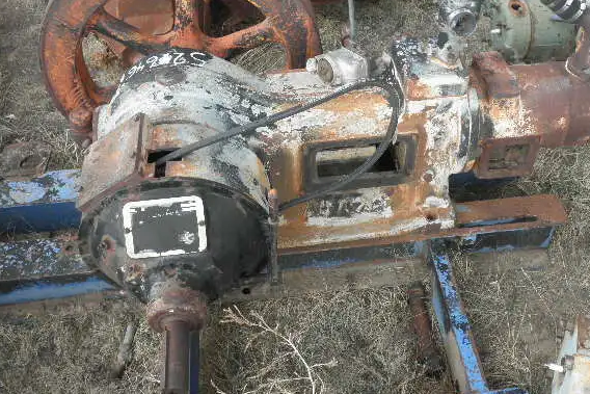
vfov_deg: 32.6
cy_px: 174
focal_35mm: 41
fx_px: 672
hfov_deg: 47.4
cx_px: 315
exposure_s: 1/60
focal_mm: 6.1
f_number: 3.2
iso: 100
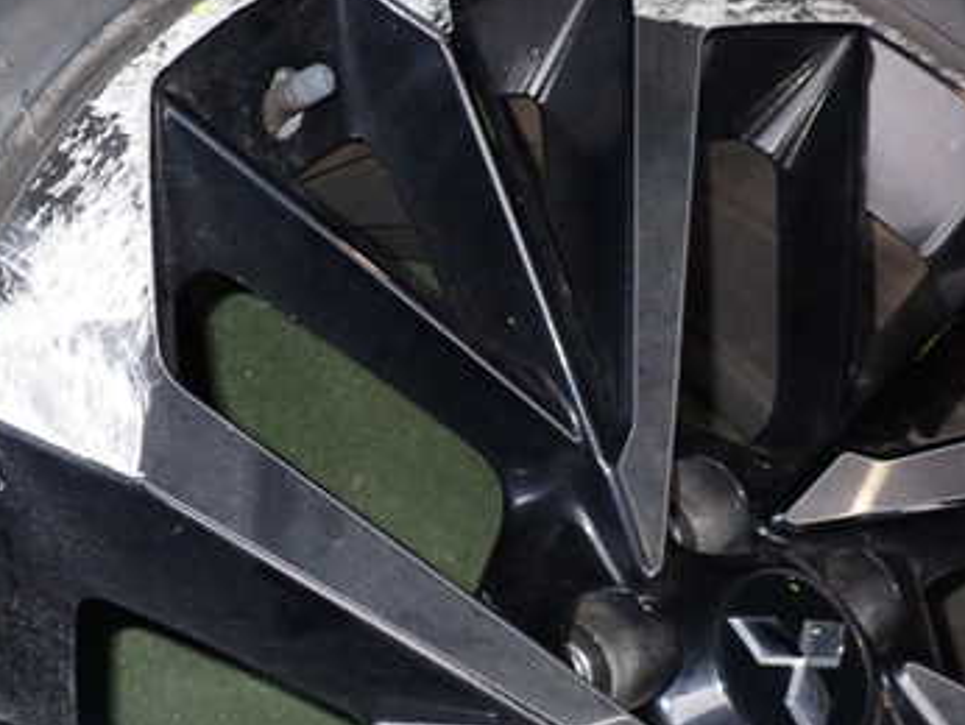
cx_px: 404
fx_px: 1451
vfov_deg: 28.1
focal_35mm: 52
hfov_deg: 36.7
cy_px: 360
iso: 200
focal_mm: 5.4
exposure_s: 1/30
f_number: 6.3
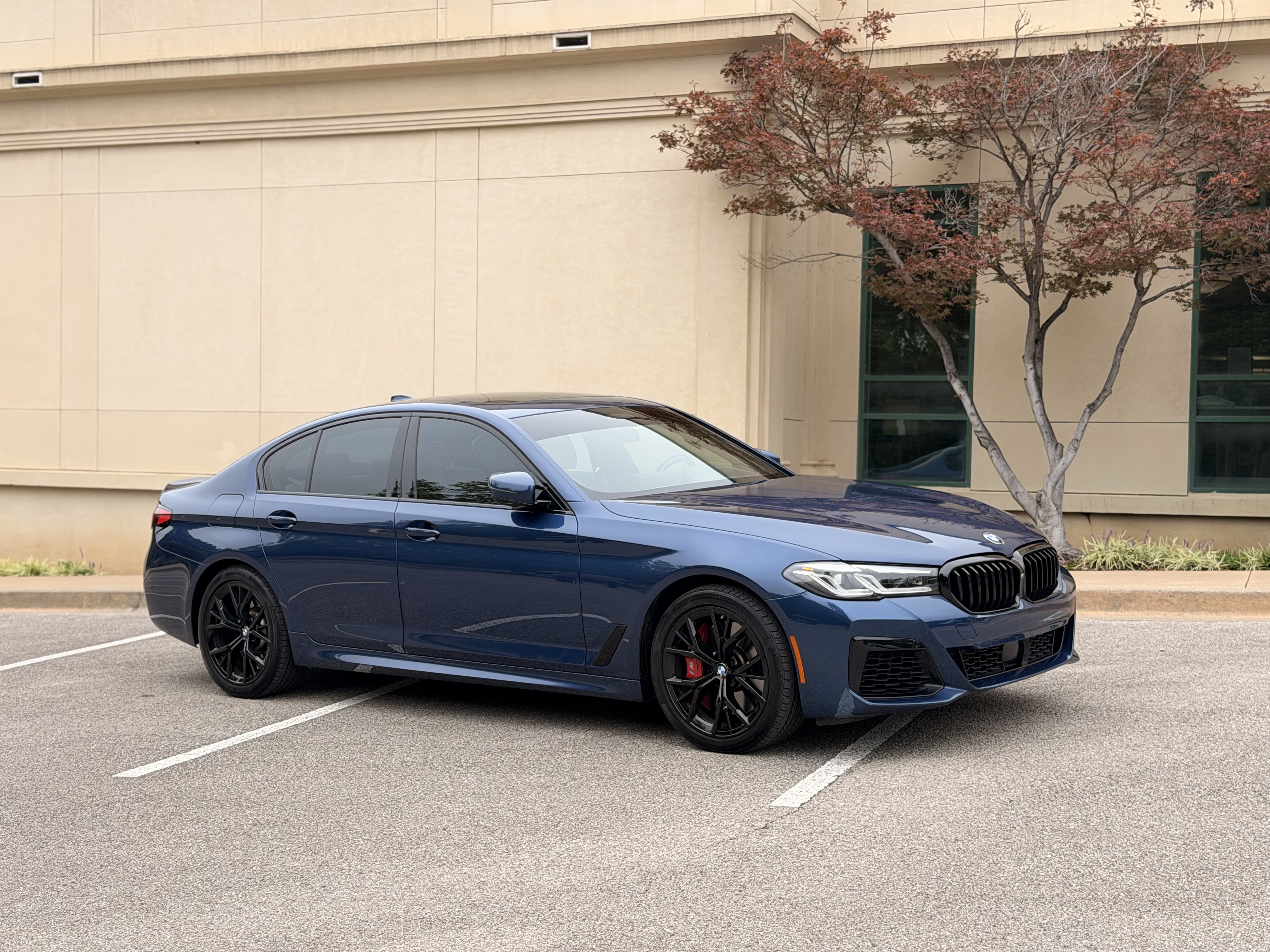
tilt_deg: +0.3
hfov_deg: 39.7
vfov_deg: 30.3
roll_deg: -0.1
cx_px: 635
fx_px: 1761
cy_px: 476
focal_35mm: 48
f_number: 1.78
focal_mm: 6.76
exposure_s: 1/1377
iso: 64
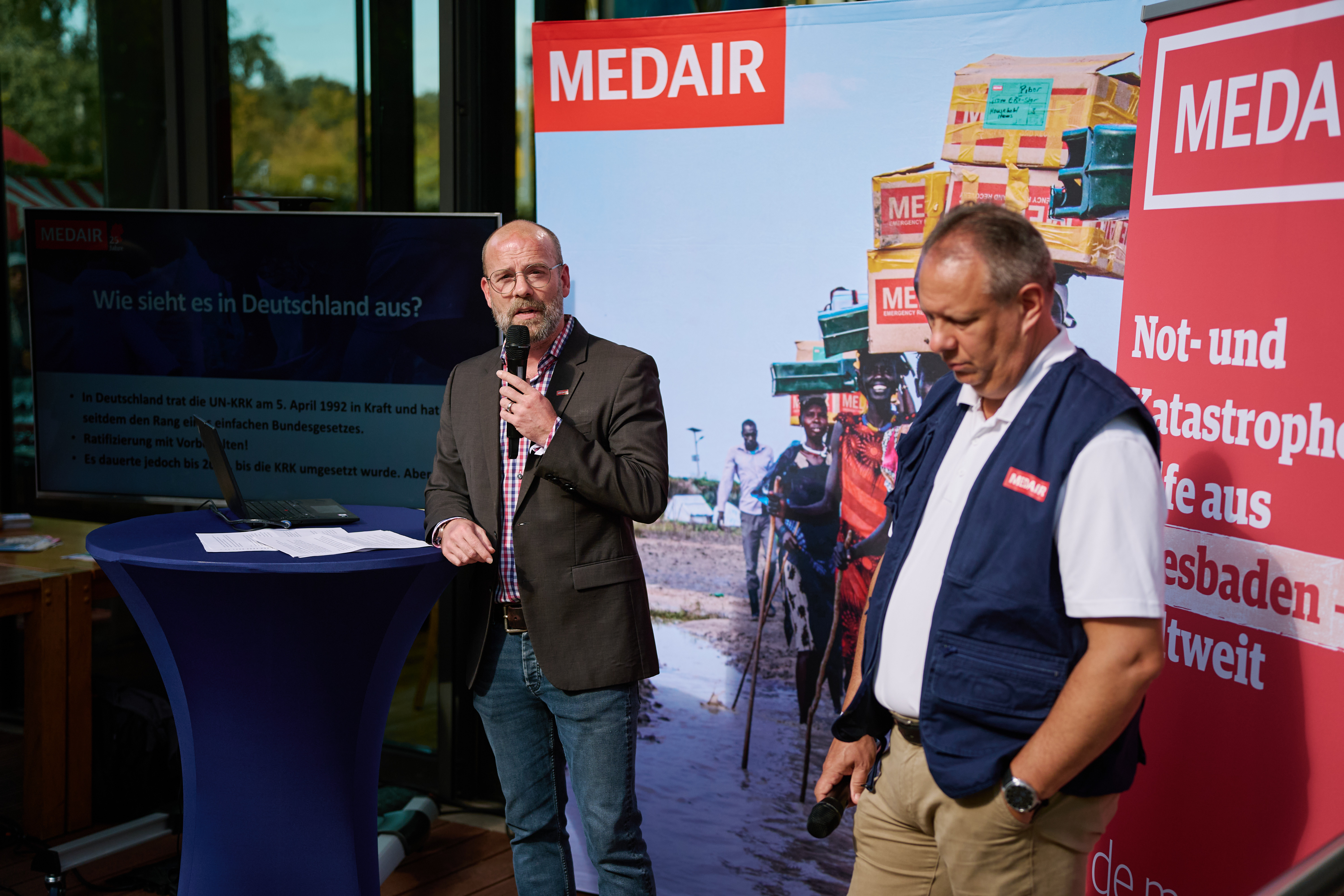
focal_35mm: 52
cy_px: 448
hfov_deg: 38.2
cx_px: 672
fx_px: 1941
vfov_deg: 26.0
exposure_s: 1/4000
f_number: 2.2
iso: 500
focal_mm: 52
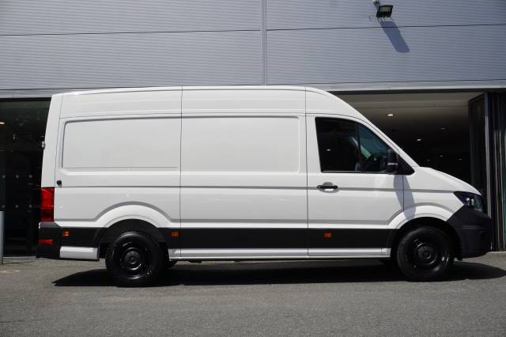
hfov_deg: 46.4
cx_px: 253
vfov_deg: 31.9
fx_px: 590
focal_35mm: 42
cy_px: 168
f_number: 11
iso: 100
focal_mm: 28
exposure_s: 1/125
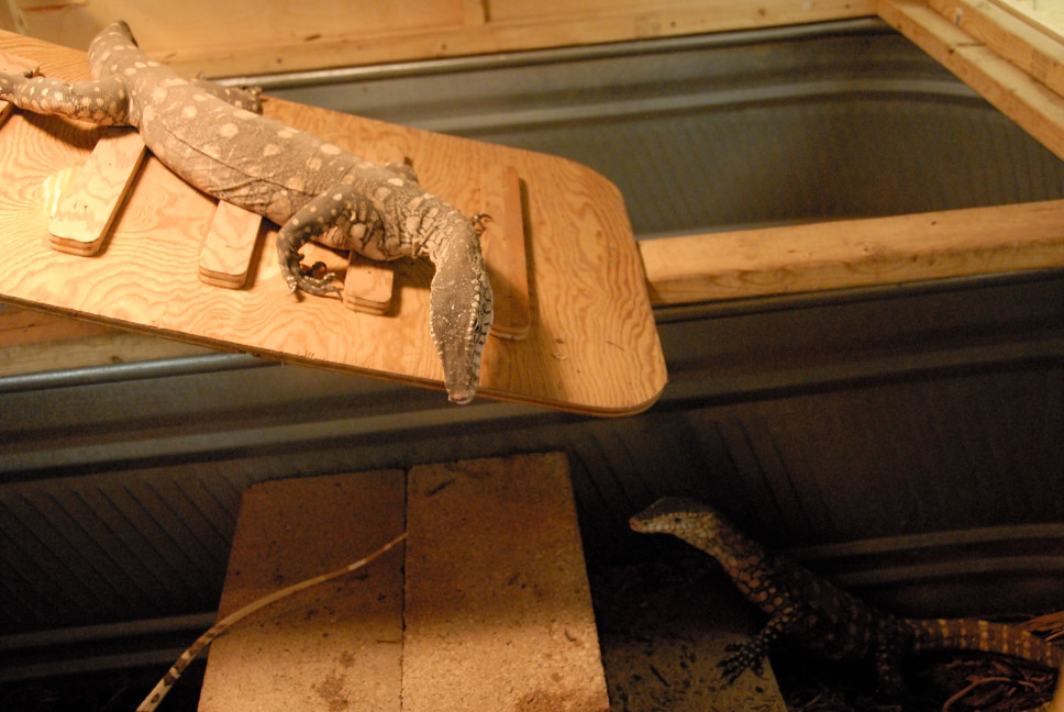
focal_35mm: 36
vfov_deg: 37.0
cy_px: 356
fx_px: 1065
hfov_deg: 53.1
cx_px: 532
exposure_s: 1/30
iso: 1600
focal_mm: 24
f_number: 3.8
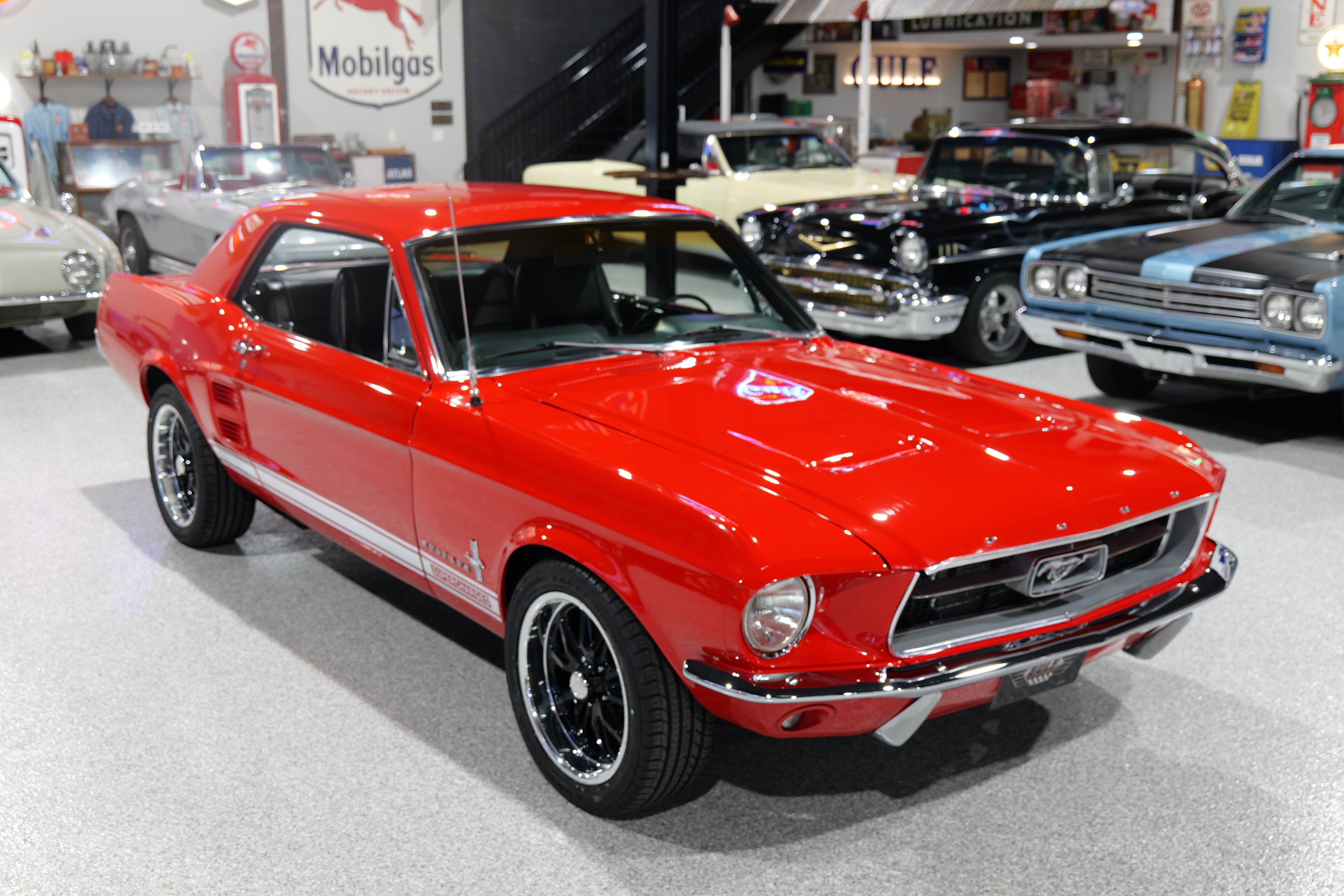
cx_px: 672
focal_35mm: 40
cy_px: 448
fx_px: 1493
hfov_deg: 48.5
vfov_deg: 33.4
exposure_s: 1/60
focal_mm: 40
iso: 1000
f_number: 4.8
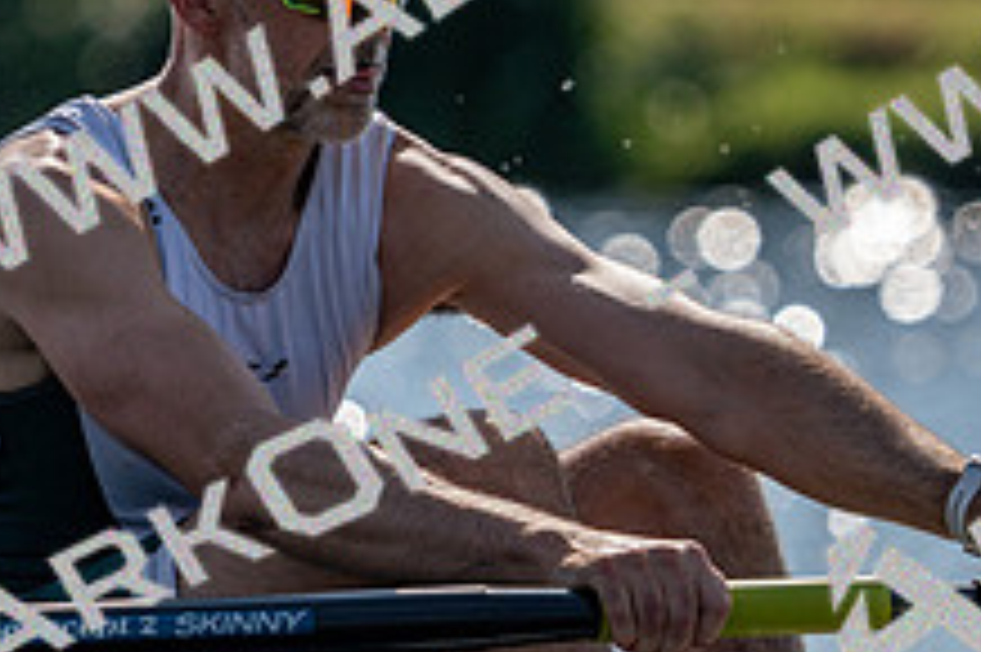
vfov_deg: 1.2
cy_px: 313
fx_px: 30632
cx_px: 441
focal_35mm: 1125
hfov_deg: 1.8
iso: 125
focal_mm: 422
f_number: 6.3
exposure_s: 1/1600
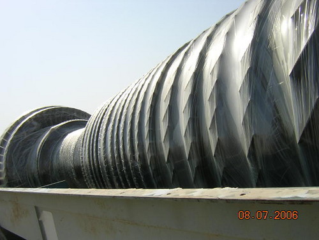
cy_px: 120
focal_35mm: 36
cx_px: 160
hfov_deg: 51.4
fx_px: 332
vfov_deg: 39.7
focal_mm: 4.7
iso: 100
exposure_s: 1/632
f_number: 5.2
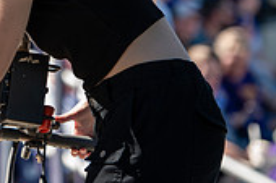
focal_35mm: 444
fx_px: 3401
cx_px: -140
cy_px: -80
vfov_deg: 3.1
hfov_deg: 4.6
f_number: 3.2
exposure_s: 1/500
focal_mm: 130
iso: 125
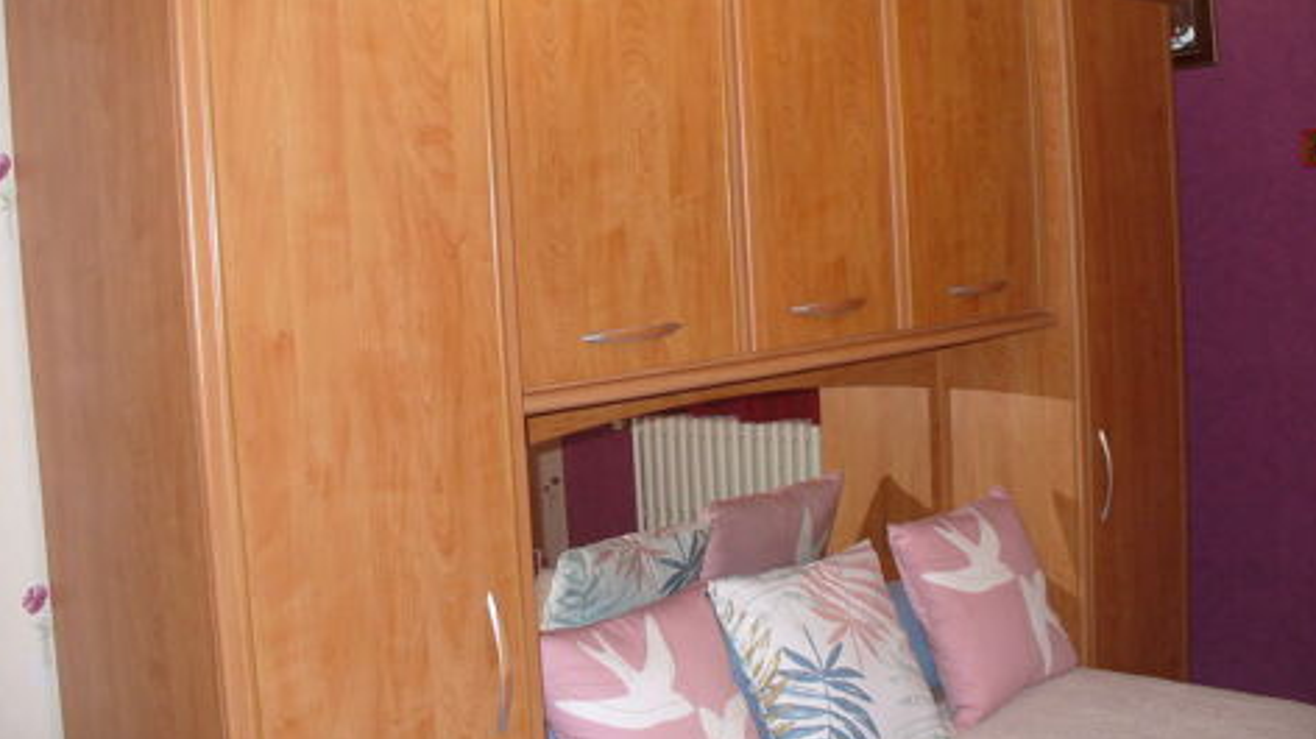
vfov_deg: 28.9
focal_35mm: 41
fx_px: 1430
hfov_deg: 49.4
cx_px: 666
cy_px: 318
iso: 150
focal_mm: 6.1
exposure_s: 1/60
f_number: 2.8
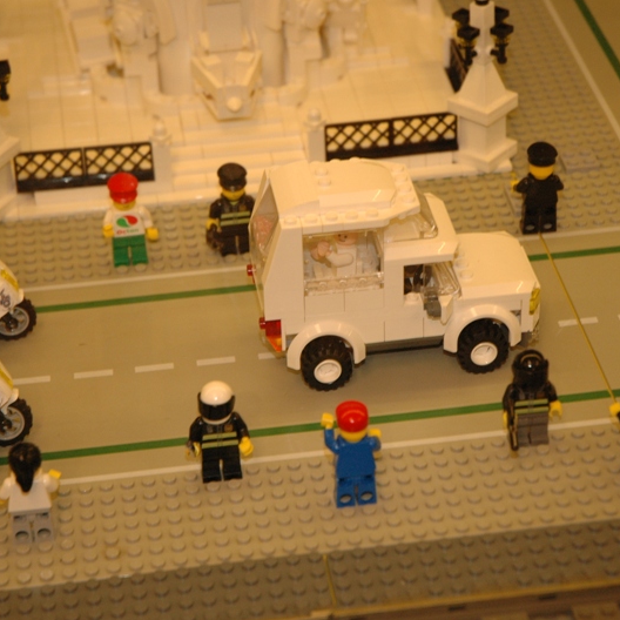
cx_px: 349
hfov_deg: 16.1
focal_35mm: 108
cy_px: 310
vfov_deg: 16.1
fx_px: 2188
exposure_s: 1/80
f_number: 4.5
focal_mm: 56
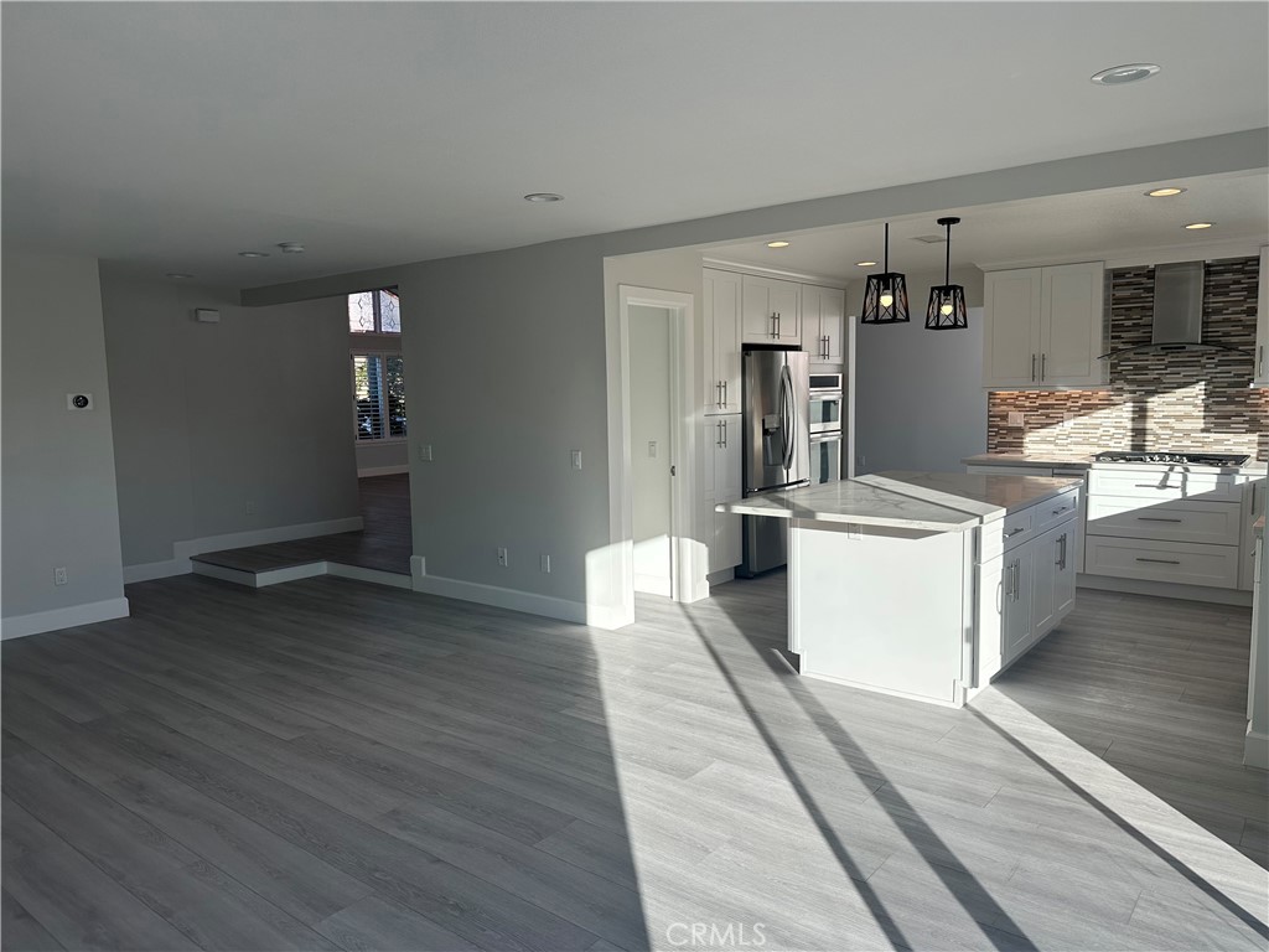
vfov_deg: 56.8
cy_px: 476
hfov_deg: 71.6
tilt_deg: -6.0
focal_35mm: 24
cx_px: 634
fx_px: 880
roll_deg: +1.1
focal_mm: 6.86
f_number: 1.78
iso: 80
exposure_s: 1/1393
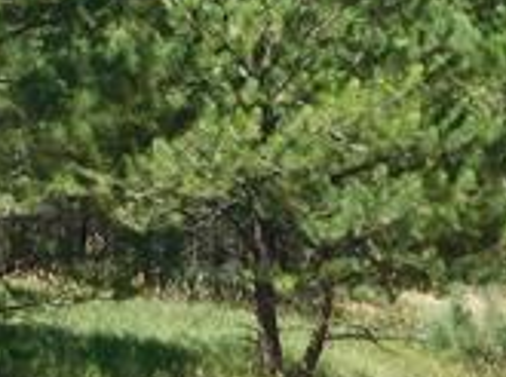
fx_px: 2042
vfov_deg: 10.4
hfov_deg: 13.7
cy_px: -44
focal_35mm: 140
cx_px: -110
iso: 125
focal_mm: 6.3
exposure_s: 1/640
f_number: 3.5
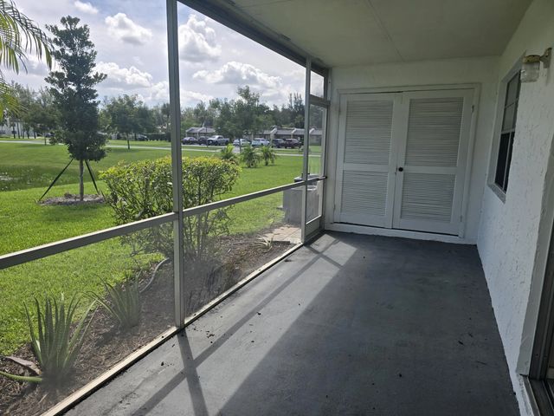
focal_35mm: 23
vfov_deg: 58.9
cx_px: 277
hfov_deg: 73.9
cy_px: 208
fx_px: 368
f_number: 1.7
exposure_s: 1/447
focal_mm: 6.3
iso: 12
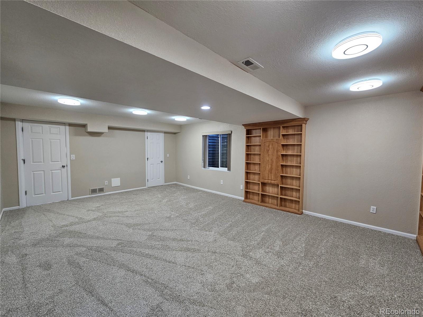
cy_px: 158
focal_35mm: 13
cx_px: 212
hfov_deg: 106.2
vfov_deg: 89.9
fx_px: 159
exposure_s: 1/60
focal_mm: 2.2
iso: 160
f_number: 2.2
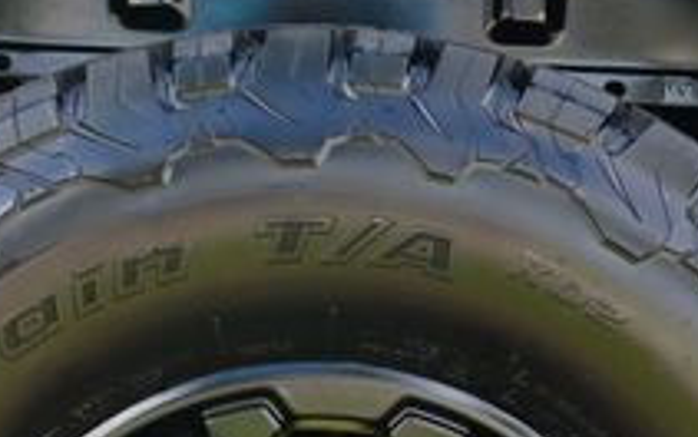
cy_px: 629
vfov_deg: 12.0
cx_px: 374
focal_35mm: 104
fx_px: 1985
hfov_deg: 19.9
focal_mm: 22.5
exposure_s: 1/125
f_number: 5.6
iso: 100
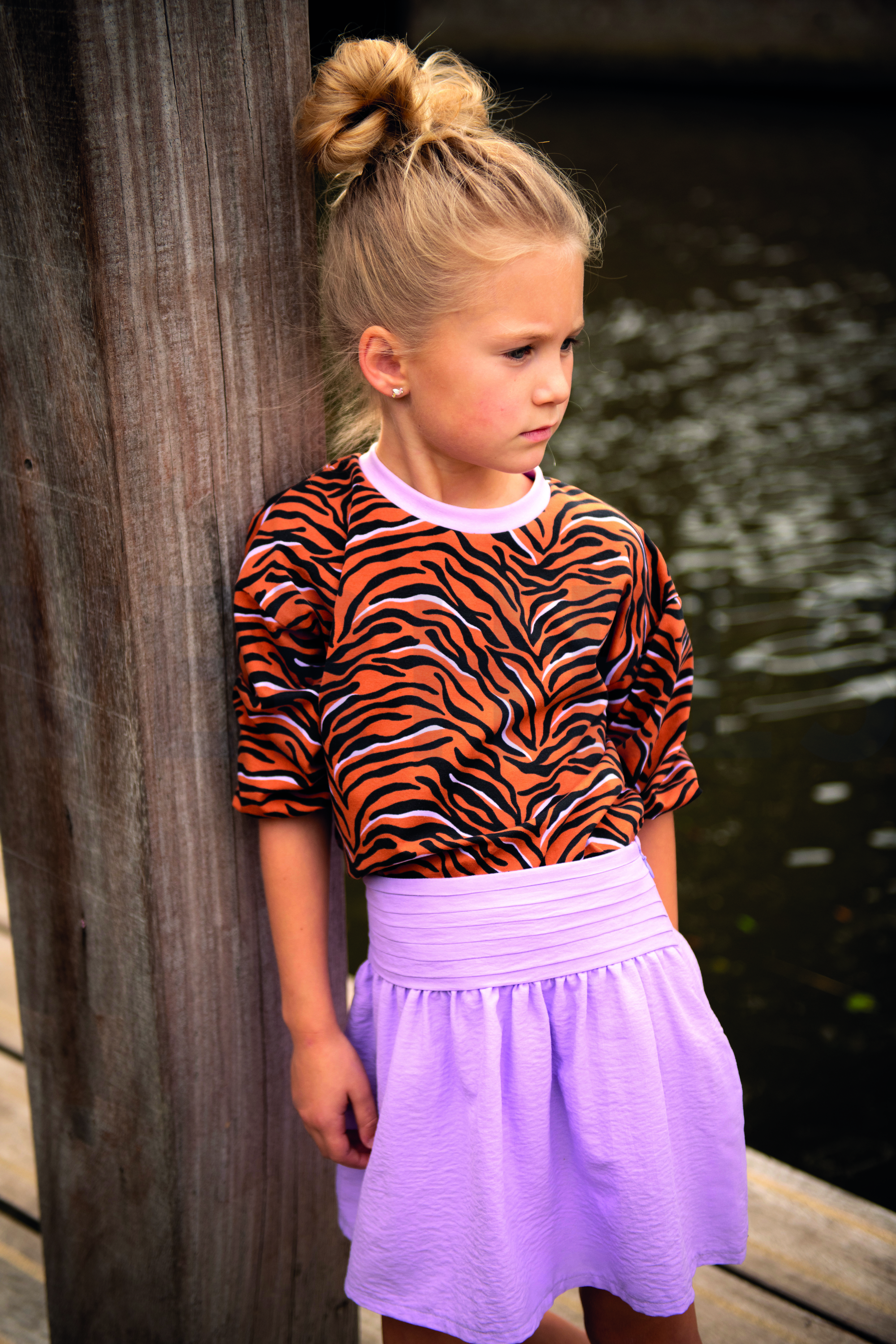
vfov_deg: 38.2
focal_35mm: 52
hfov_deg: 26.0
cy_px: 672
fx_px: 1941
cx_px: 448
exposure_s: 1/1250
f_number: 2.8
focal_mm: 52
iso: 400
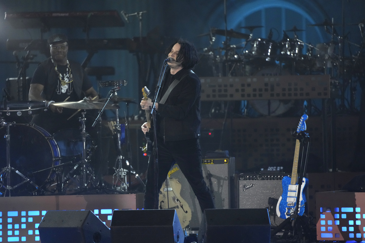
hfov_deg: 5.4
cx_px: 182
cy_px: 122
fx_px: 3903
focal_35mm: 385
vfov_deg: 3.6
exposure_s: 1/640
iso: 5000
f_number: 5.6
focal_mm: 385
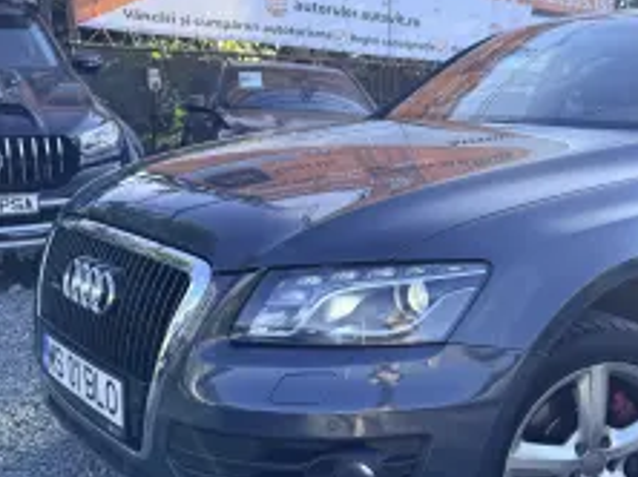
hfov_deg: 46.2
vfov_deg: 36.7
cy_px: 261
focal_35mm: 39
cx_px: 480
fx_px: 718
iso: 100
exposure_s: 1/1618
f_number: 1.78
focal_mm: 6.76
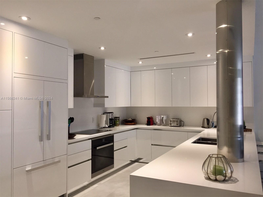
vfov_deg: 48.2
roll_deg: +1.0
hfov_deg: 61.7
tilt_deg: +1.4
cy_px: 98
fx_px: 220
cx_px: 132
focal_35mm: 29
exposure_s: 1/30
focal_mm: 4.15
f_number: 2.2
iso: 50
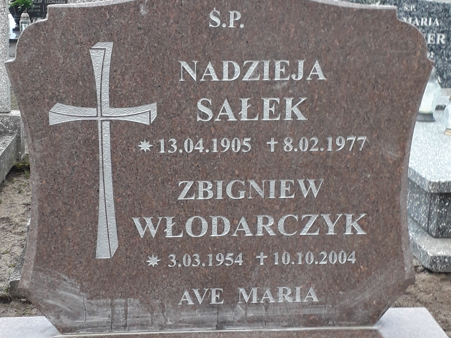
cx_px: 220
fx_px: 482
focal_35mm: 37
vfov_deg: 38.7
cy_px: 159
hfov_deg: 50.1
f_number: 1.9
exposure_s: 1/50
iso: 80
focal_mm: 3.6
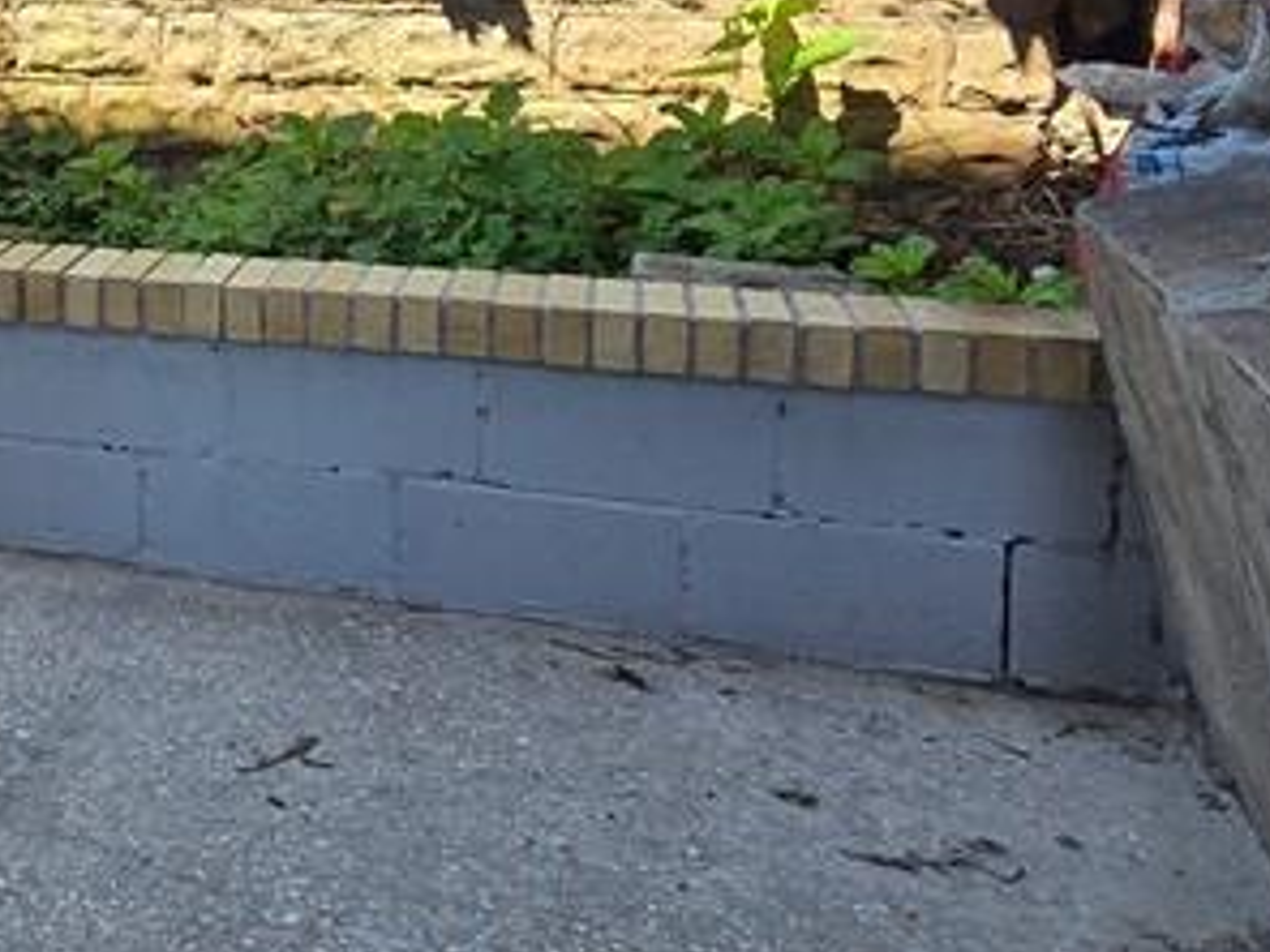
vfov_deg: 29.5
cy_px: -56
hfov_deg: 34.1
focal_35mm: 45
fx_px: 1651
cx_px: -245
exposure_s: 1/661
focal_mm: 2.2
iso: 50
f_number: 2.2
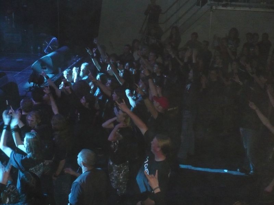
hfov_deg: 37.5
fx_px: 404
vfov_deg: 28.6
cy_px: 102
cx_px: 137
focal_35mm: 51
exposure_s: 1/30
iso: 640
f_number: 3.8
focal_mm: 8.4
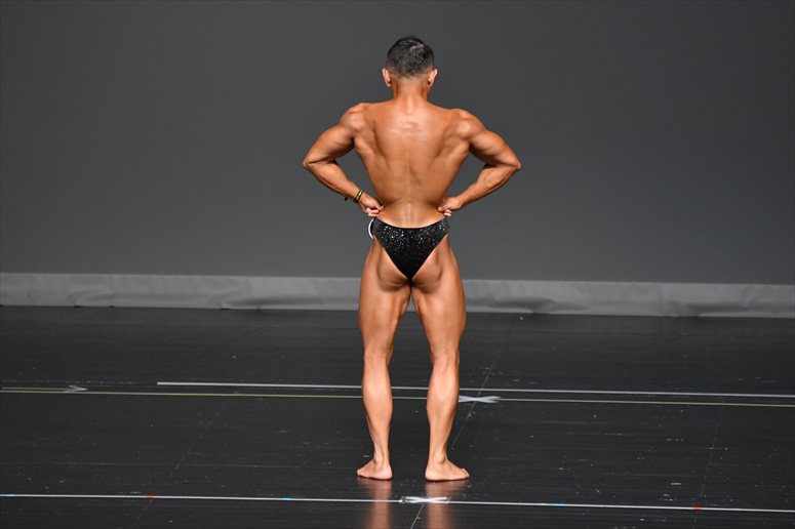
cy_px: 264
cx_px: 398
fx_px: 8277
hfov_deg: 5.5
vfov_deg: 3.7
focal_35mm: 375
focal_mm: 250
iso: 2500
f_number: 5.6
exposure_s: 1/400
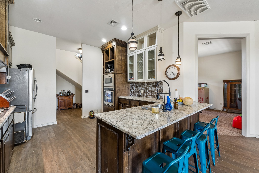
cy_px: 86
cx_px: 130
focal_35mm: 15
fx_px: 108
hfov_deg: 100.4
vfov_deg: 77.3
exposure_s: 1/13
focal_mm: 10
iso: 200
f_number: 8
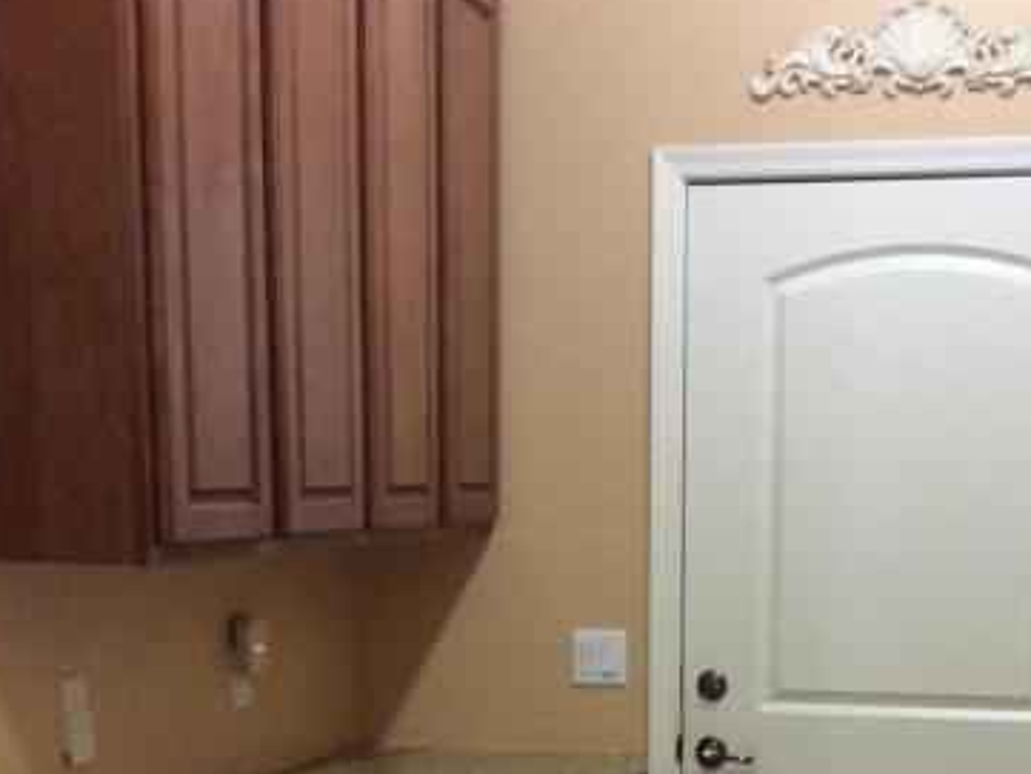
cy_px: 803
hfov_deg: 28.4
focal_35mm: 68
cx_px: 690
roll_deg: +0.1
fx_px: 2026
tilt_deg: -9.7
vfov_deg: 20.8
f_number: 2.4
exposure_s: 1/24
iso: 200
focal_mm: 3.3
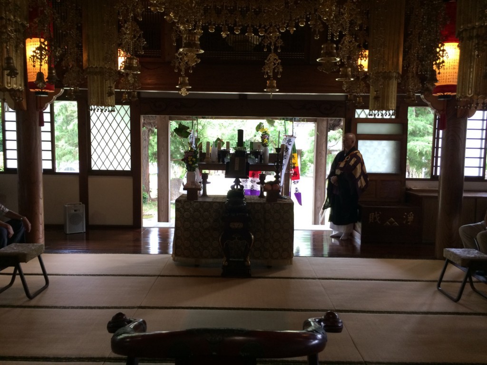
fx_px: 408
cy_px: 182
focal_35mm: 29
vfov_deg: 48.2
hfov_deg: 61.7
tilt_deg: -7.9
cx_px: 244
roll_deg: -1.2
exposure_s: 1/30
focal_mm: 4.15
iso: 50
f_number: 2.2
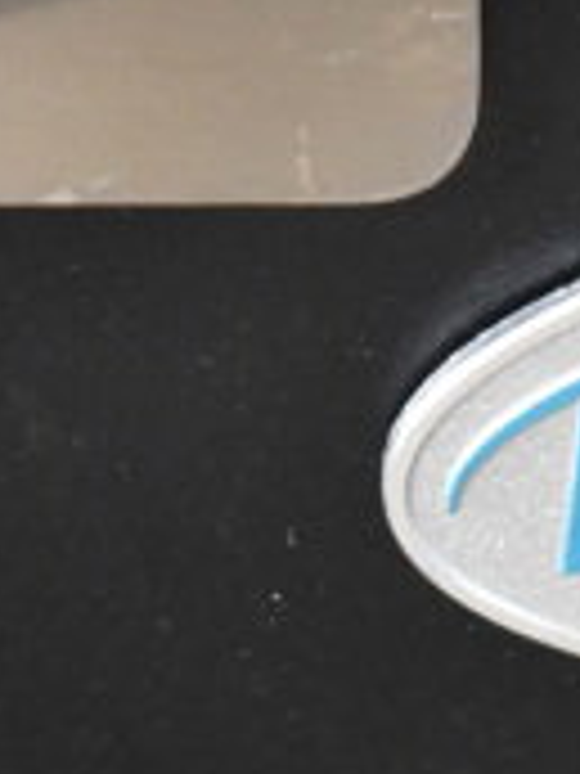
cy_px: 245
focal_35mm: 246
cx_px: 1120
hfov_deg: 5.9
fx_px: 5496
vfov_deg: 8.0
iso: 6400
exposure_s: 1/125
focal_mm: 48
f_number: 5.3
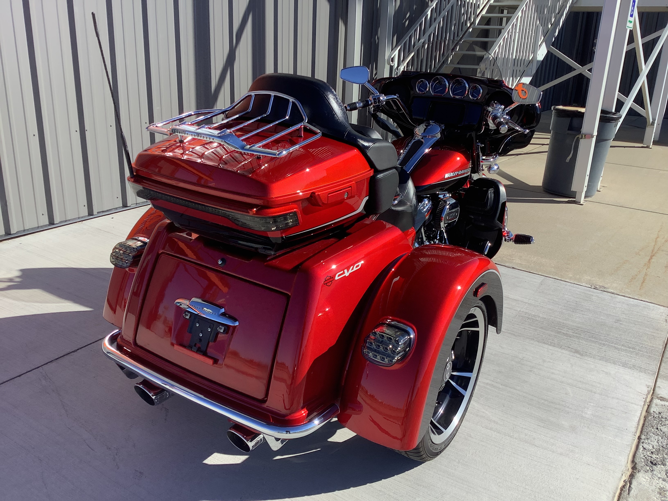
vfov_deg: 45.4
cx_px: 334
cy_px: 250
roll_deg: -3.5
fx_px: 598
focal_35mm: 31
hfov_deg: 58.4
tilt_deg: -20.0
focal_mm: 3.3
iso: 25
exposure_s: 1/867
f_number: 2.4
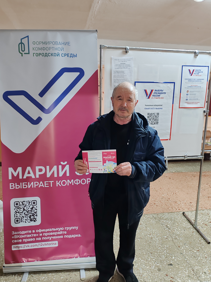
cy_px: 141
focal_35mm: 27
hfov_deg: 51.4
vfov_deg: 65.3
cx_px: 106
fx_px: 219
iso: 1600
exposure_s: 1/33
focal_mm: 6.12
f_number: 1.9
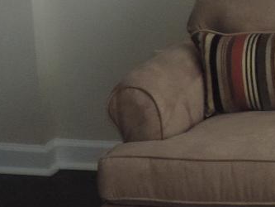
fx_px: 1478
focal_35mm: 186
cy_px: -36
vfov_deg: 7.9
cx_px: 536
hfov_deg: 9.9
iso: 500
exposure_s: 1/13
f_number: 3.4
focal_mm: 7.6
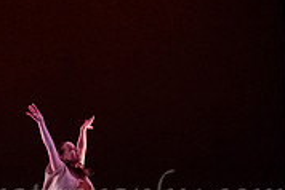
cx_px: 51
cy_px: 233
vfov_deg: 9.6
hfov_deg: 14.4
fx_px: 1117
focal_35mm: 141
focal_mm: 31.5
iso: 4000
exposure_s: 1/400
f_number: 4
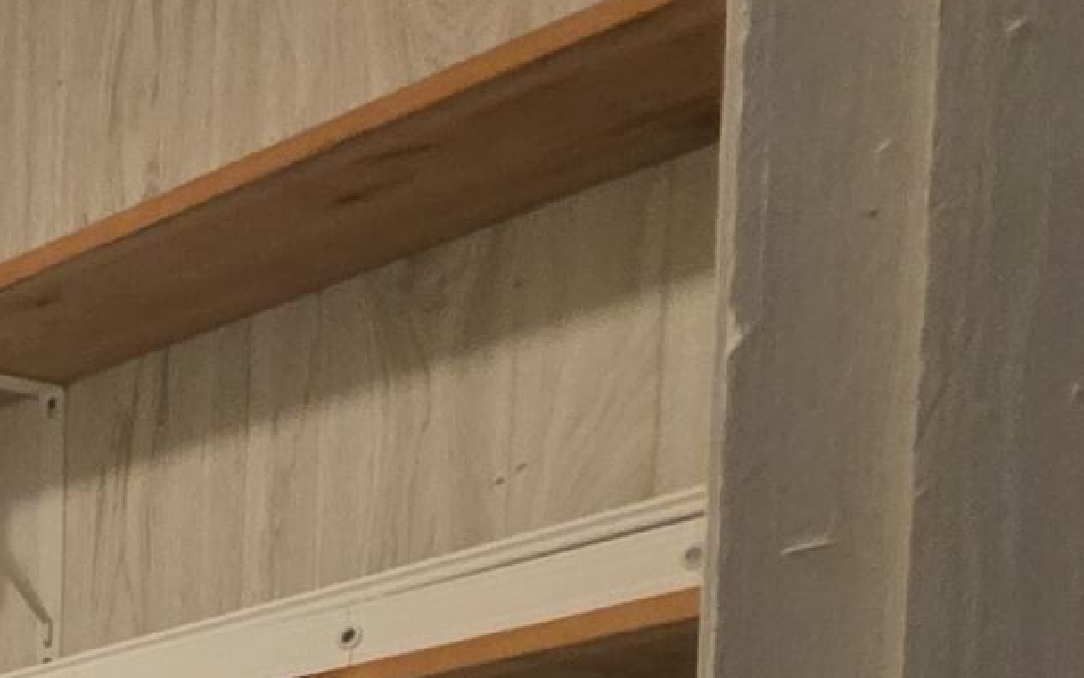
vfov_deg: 15.0
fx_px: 2009
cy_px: 1415
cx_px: -1109
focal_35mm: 68
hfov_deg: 18.6
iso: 250
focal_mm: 2.2
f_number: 1.9
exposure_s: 1/60
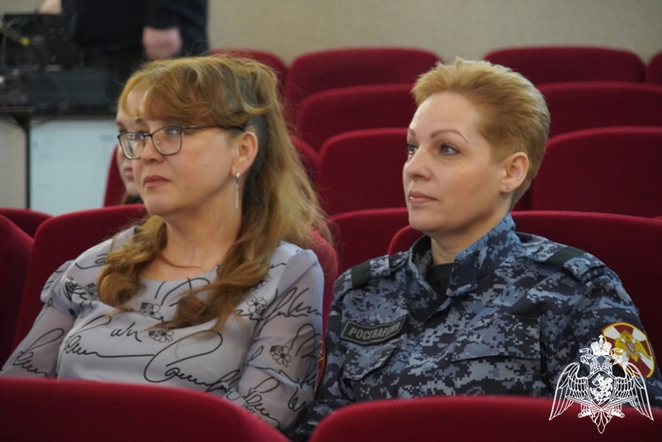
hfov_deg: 13.7
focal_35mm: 150
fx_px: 2759
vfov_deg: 9.2
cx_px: 331
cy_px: 221
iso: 6400
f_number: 5.6
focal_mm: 100
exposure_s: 1/6
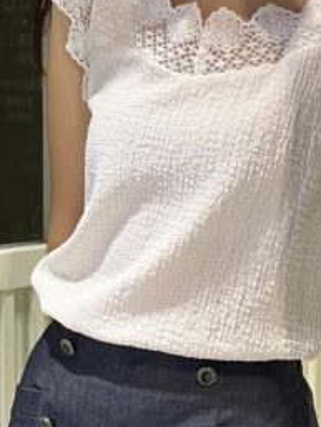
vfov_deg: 24.1
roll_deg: +0.3
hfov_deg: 18.2
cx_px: 176
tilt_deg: -6.0
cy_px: 219
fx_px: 1001
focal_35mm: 81
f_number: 1.6
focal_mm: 5.1
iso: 100
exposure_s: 1/50
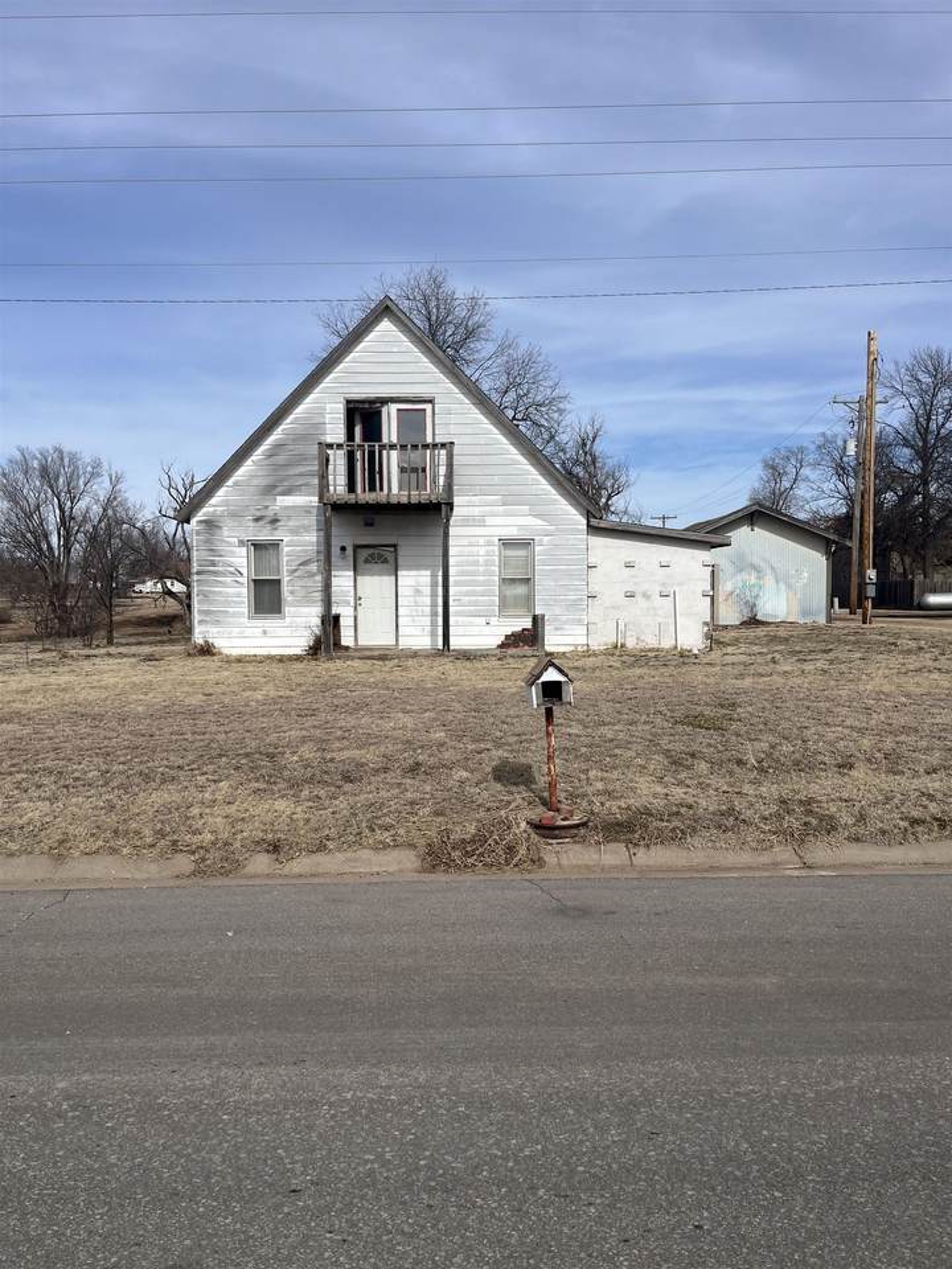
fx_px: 953
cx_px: 476
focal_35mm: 26
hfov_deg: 53.1
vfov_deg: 67.3
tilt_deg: -2.8
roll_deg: +0.9
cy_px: 634
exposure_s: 1/5848
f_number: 1.6
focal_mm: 5.1
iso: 50
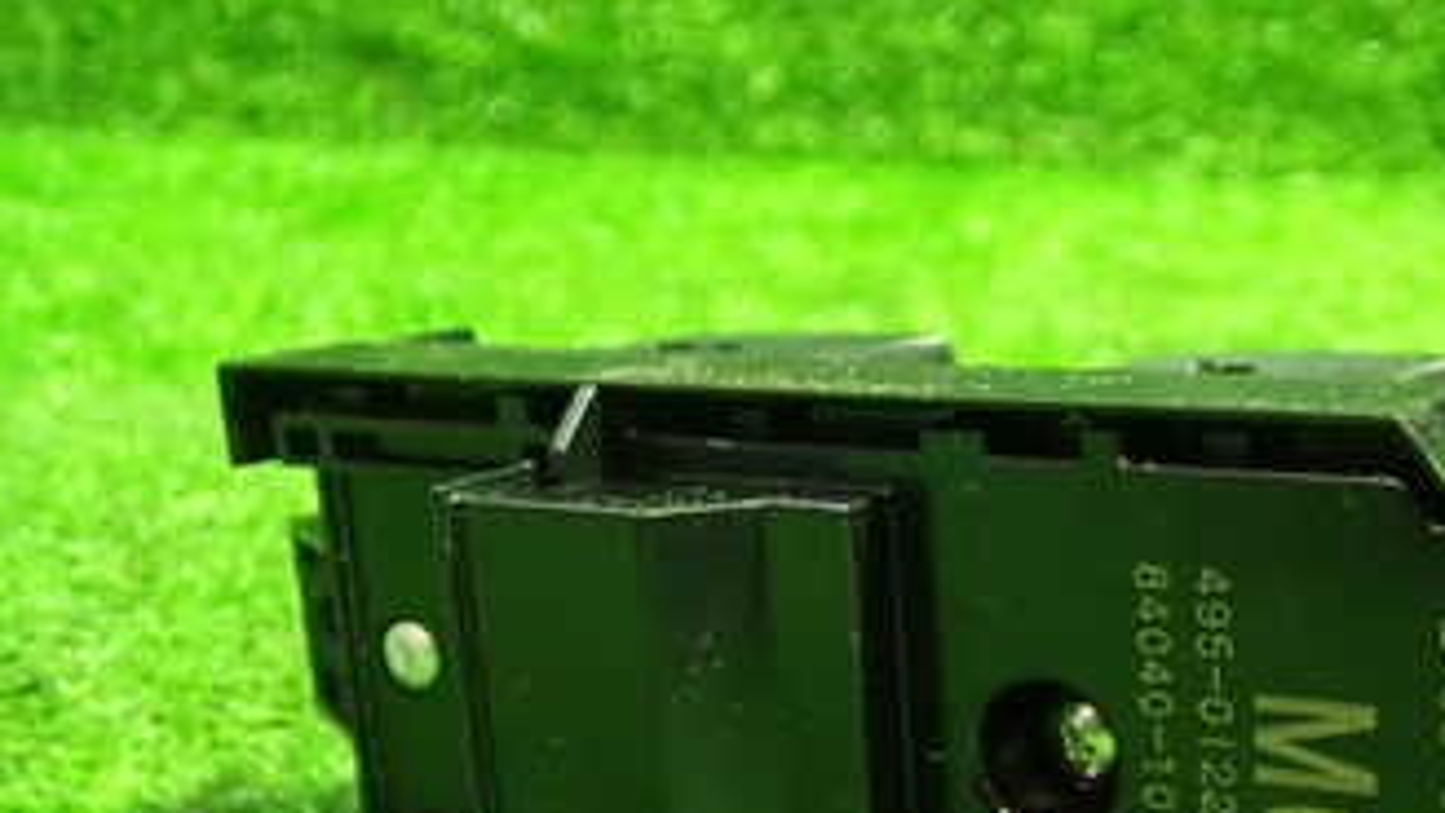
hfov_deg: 33.4
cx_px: 1255
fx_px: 2299
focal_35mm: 60
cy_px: 707
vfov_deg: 19.7
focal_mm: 5.4
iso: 800
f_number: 2.3
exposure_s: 1/25
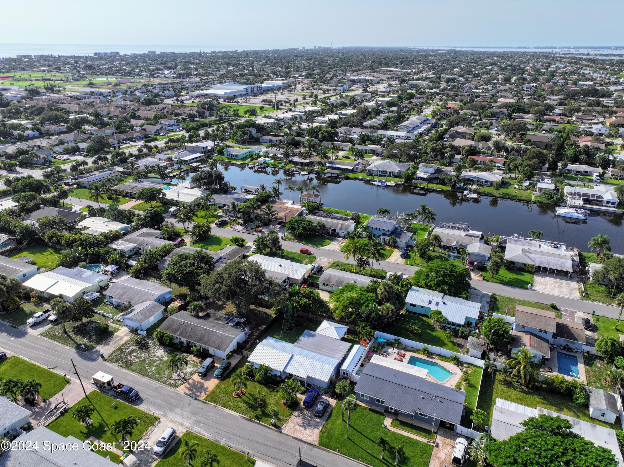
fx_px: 432
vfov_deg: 56.8
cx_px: 312
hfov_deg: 71.6
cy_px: 234
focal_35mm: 24
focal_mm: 12.29
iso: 190
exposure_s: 1/4000
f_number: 2.8
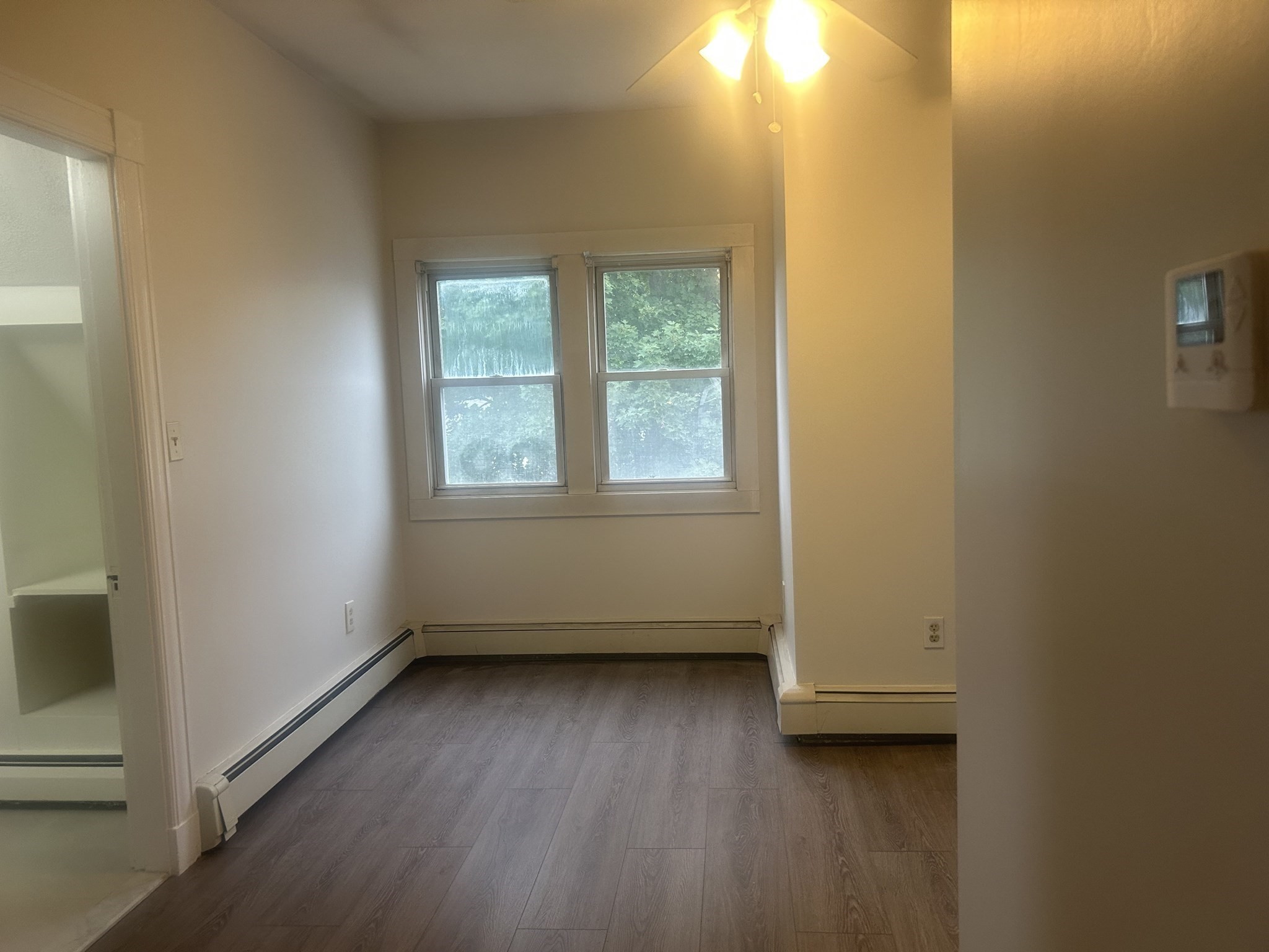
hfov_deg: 67.3
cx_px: 634
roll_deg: +1.2
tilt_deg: -7.5
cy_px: 476
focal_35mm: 26
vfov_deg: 53.1
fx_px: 953
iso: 125
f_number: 1.5
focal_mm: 5.7
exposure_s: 1/120
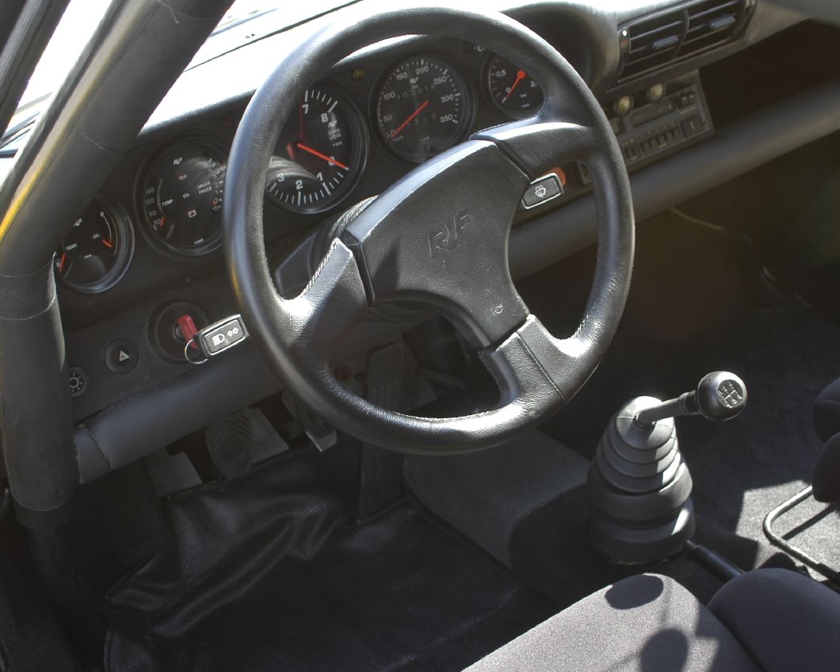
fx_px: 1417
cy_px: 378
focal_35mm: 57
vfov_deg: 26.7
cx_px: 472
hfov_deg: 33.0
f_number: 5
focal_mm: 28
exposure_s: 1/50
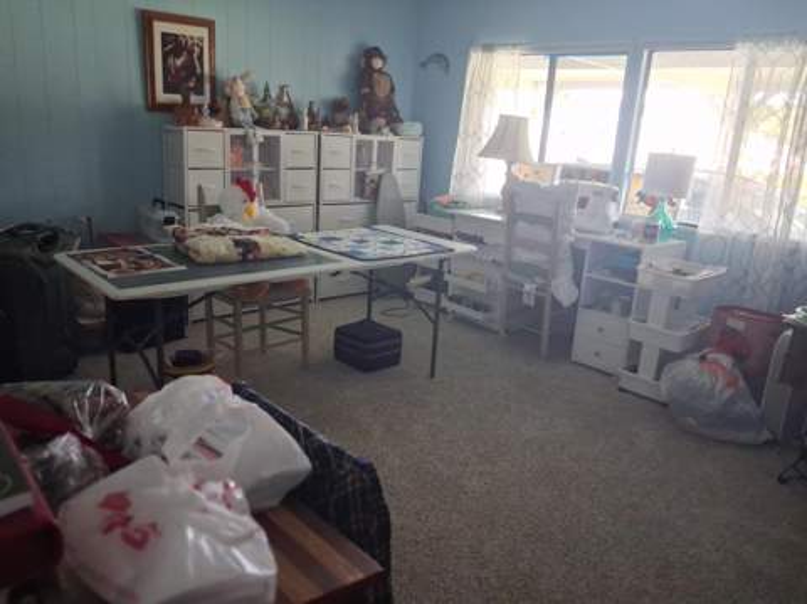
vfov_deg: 51.3
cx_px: 404
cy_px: 302
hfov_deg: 65.4
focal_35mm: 27
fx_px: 629
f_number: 1.8
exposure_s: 1/60
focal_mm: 4
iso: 640
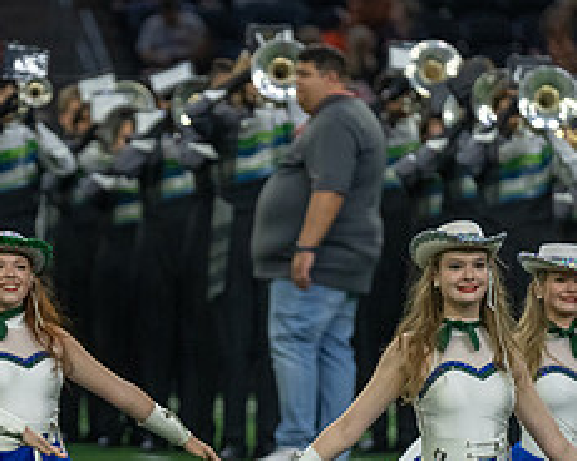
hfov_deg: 4.1
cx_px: 23
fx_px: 8077
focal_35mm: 473
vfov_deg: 3.3
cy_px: 402
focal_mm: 200
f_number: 2.8
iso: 3200
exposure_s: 1/1000
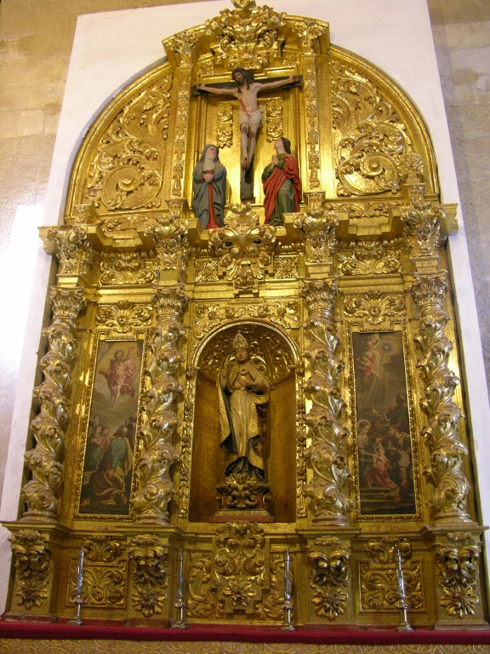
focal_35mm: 35
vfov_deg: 52.6
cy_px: 327
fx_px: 661
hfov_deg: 40.7
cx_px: 245
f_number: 2.8
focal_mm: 8.9
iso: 200
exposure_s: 1/2.7
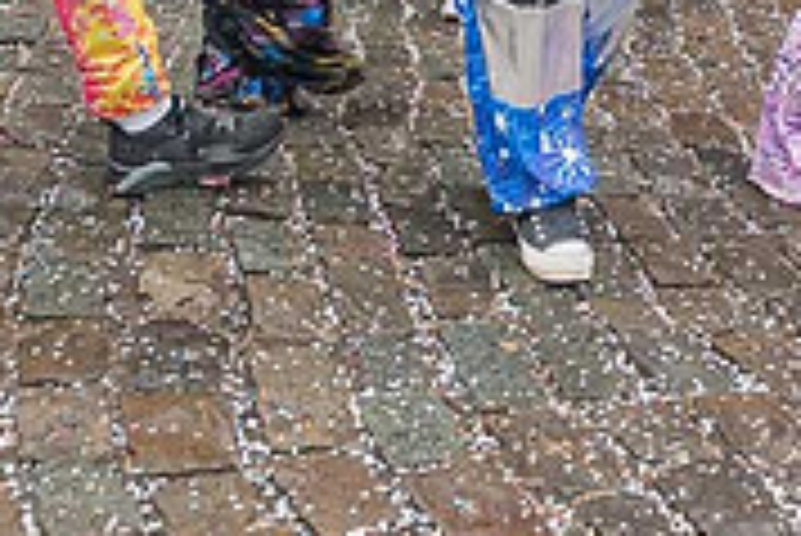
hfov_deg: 22.8
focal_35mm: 85
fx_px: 1893
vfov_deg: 14.8
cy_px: -302
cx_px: 820
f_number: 5.6
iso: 1600
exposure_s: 1/200
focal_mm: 24
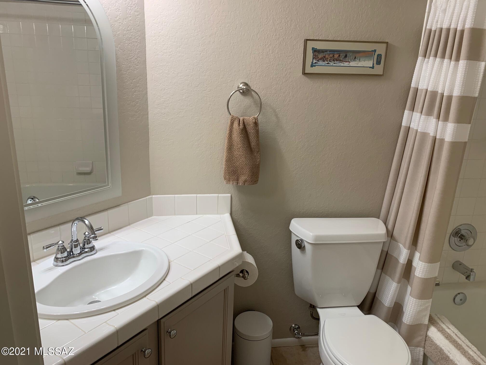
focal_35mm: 26
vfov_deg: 53.1
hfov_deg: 67.3
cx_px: 243
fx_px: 365
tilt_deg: -15.2
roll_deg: -2.1
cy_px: 182
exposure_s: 1/60
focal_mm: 4.25
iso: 64
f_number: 1.8
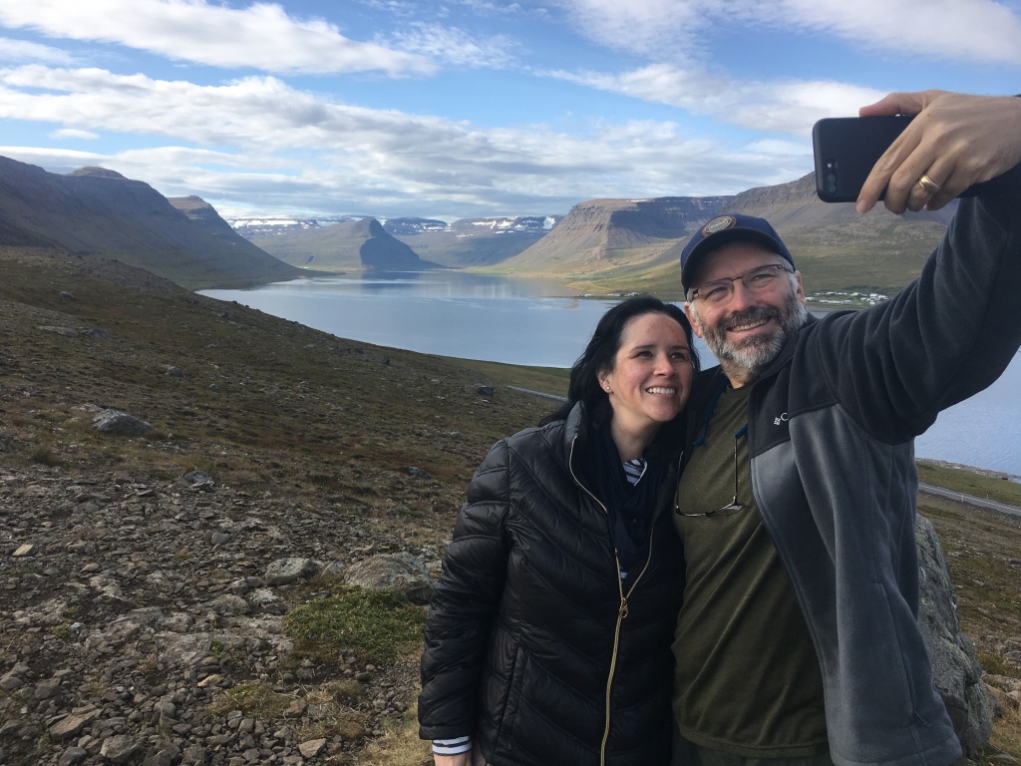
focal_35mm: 29
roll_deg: +0.0
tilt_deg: -6.8
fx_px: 855
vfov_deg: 48.2
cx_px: 510
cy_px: 383
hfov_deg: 61.7
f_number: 2.2
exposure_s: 1/1012
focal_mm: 4.15
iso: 25
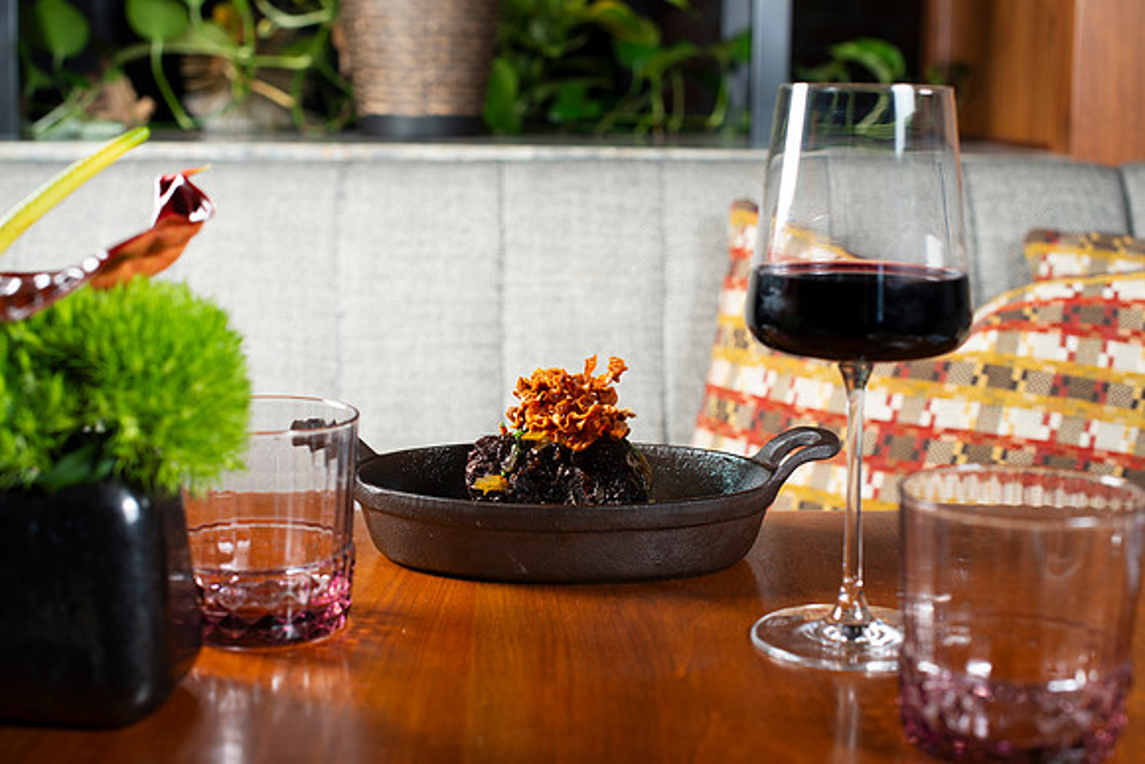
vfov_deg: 27.0
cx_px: 572
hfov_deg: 39.6
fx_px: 1591
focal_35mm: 50
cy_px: 382
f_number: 4.5
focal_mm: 50
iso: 200
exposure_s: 1/200
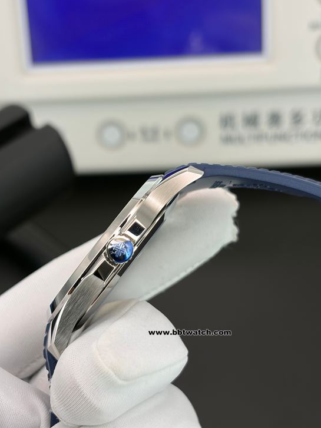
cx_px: 140
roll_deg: +7.0
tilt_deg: -42.0
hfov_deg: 23.6
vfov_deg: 31.2
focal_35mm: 62
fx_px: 767
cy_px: 238
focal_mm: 5.96
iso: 32
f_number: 1.6
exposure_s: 1/422
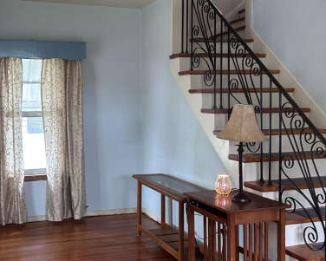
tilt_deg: -1.9
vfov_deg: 33.4
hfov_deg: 40.7
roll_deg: +1.1
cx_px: 110
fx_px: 434
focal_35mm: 45
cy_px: 116
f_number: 1.5
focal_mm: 5.7
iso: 320
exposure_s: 1/60
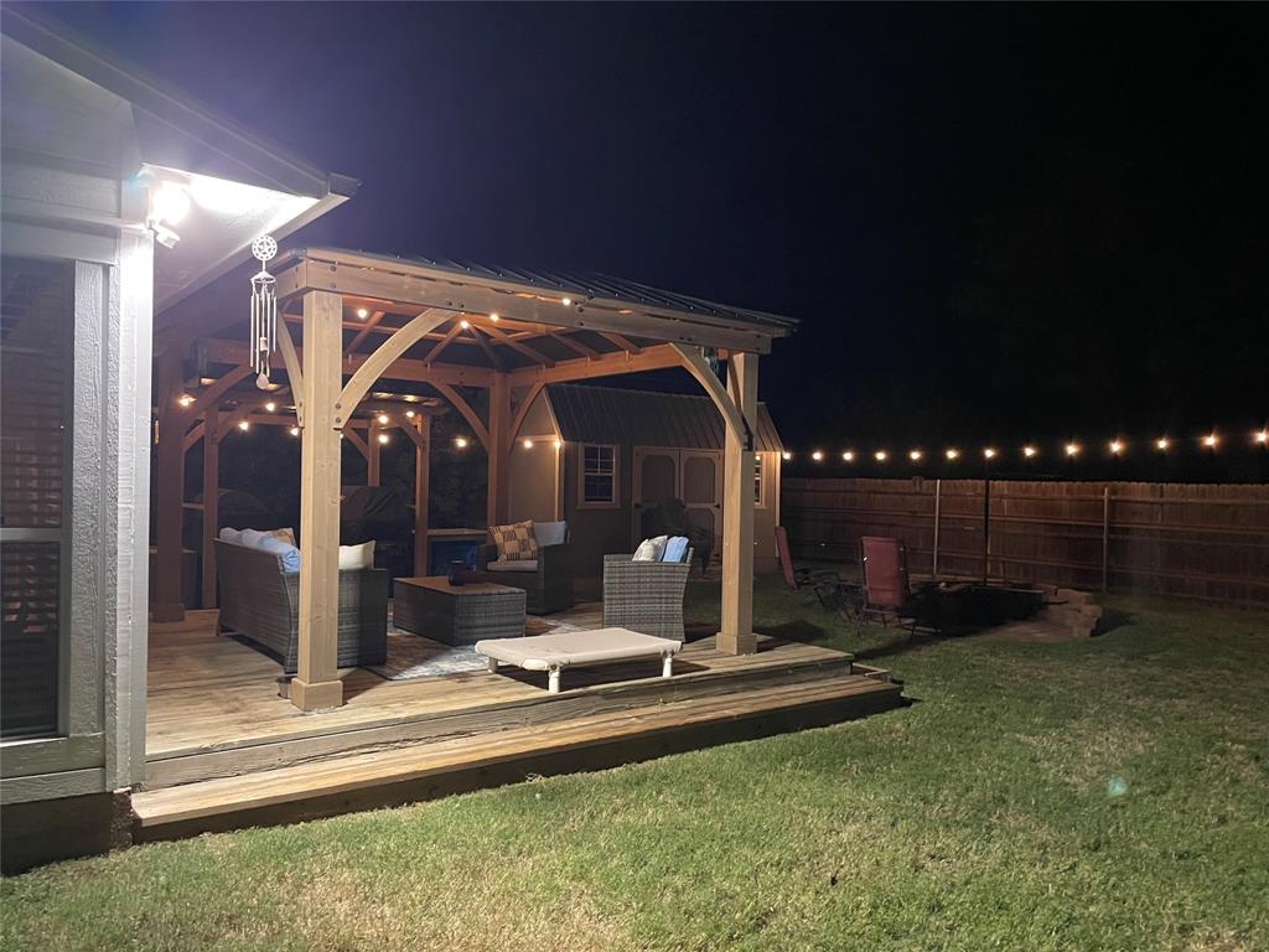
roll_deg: +0.7
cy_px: 476
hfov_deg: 67.3
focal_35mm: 26
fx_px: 953
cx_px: 634
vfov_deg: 53.1
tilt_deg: +1.3
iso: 800
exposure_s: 1/30
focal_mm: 4.2
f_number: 1.6
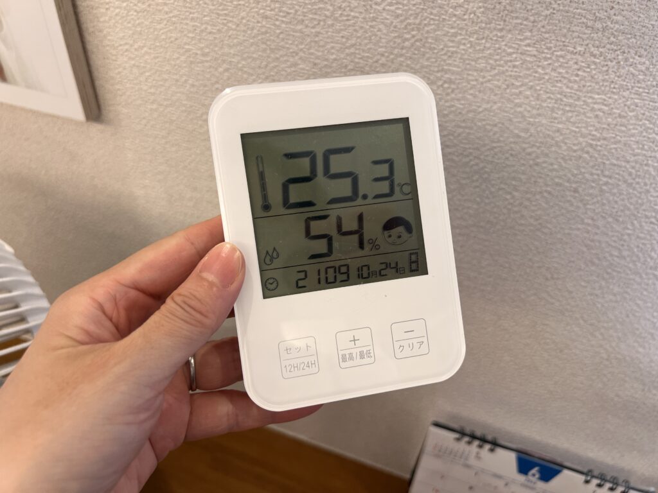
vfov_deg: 53.1
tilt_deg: -38.7
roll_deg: -5.1
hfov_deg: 67.3
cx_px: 329
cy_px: 246
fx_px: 494
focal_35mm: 26
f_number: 1.5
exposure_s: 1/121
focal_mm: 5.7
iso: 100
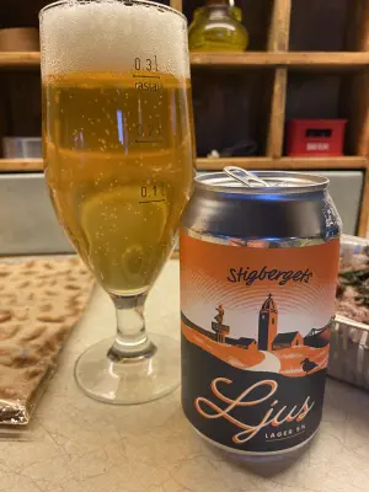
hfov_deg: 53.1
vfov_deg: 67.3
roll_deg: +0.3
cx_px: 184
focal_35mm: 26
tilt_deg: -15.2
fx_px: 370
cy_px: 246
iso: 64
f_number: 1.8
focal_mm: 4.25
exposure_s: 1/50
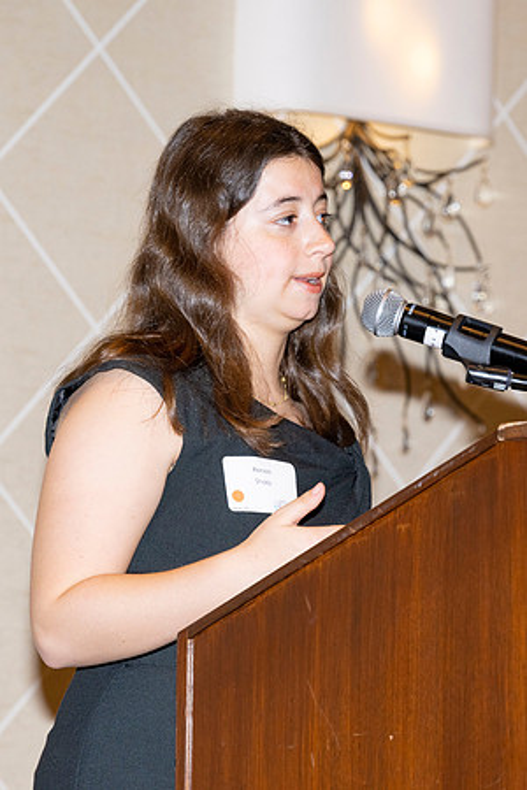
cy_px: 395
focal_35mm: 180
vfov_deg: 11.4
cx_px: 319
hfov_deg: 7.6
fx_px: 3952
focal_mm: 120
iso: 1000
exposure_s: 1/100
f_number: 5.6
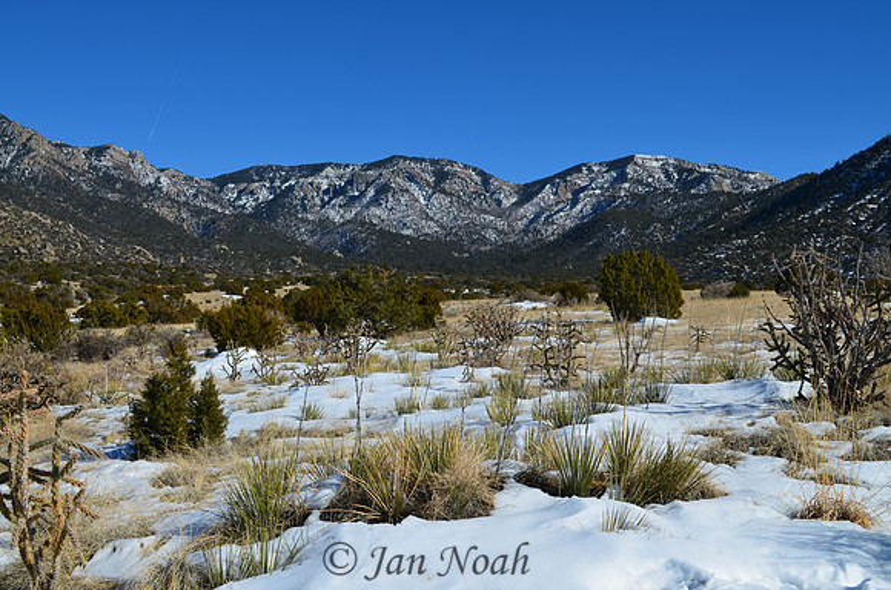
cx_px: 446
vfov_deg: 34.1
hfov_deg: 49.6
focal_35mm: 39
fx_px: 963
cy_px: 295
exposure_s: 1/200
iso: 100
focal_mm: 26
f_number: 13
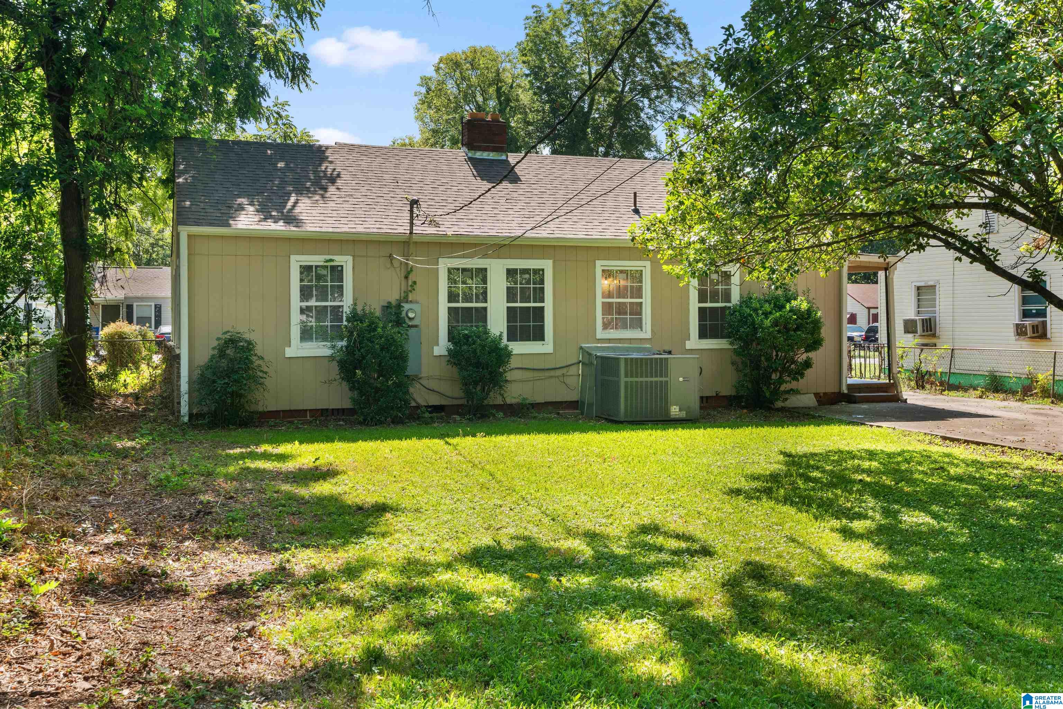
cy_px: 354
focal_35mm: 35
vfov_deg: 37.9
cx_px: 532
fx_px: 1033
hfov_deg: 54.4
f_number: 9
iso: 500
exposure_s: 1/15
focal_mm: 35
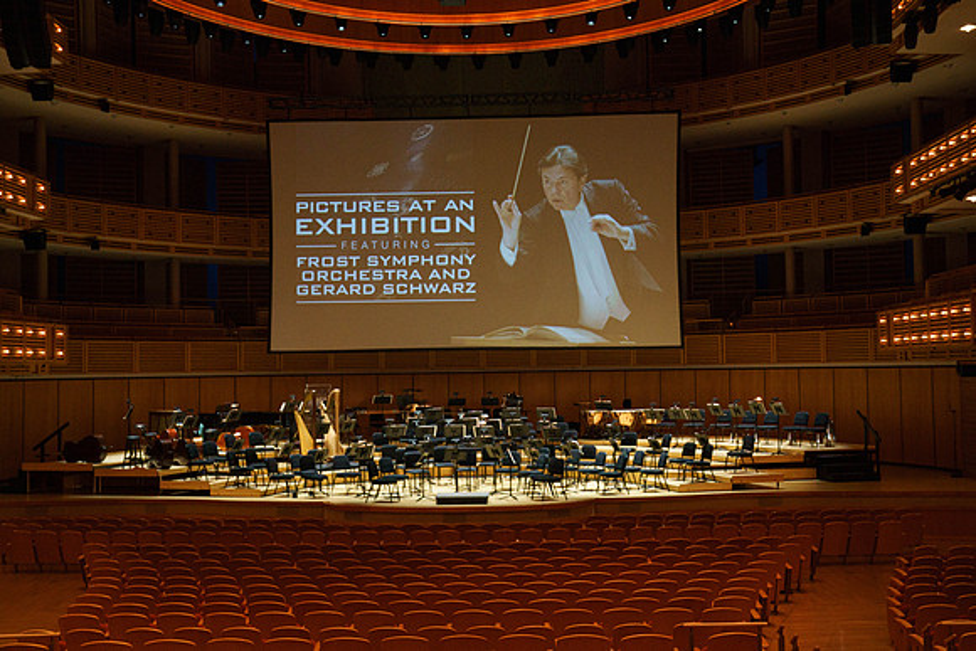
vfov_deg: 30.5
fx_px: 1193
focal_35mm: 44
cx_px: 488
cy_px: 326
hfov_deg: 44.5
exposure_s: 1/200
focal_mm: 43
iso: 2500
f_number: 5.6
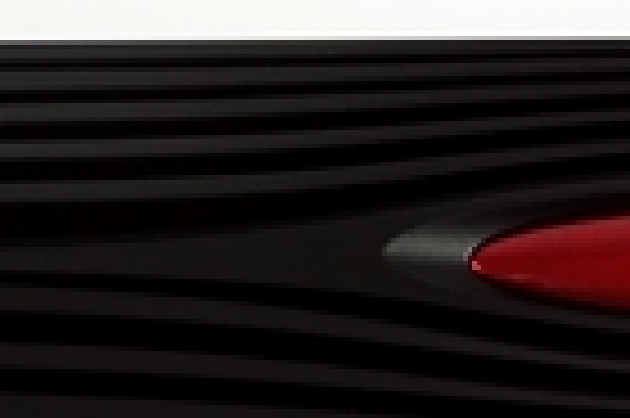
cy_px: 88
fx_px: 3006
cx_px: -166
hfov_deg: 11.7
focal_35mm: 172
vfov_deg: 7.9
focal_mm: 20
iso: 400
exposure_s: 1/2.5
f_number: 16
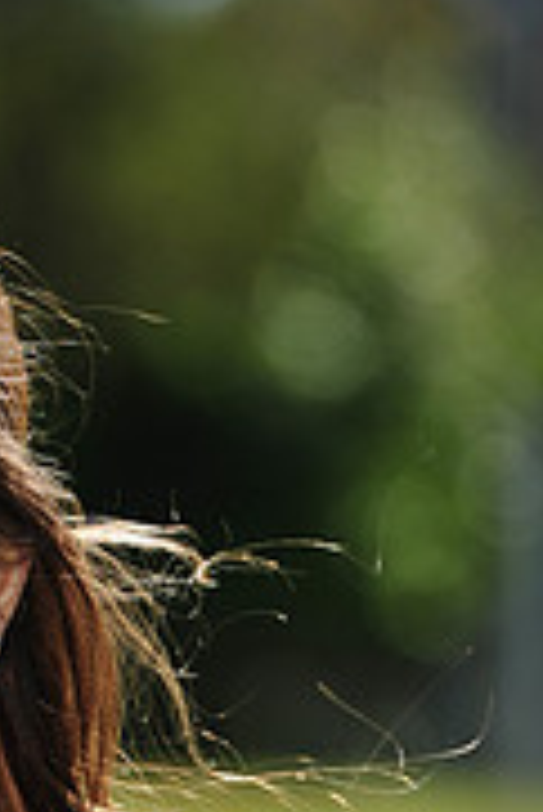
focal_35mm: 640
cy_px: 1216
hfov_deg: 2.1
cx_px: -310
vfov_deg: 3.2
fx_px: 14451
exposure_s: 1/800
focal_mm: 200
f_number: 4.5
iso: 200
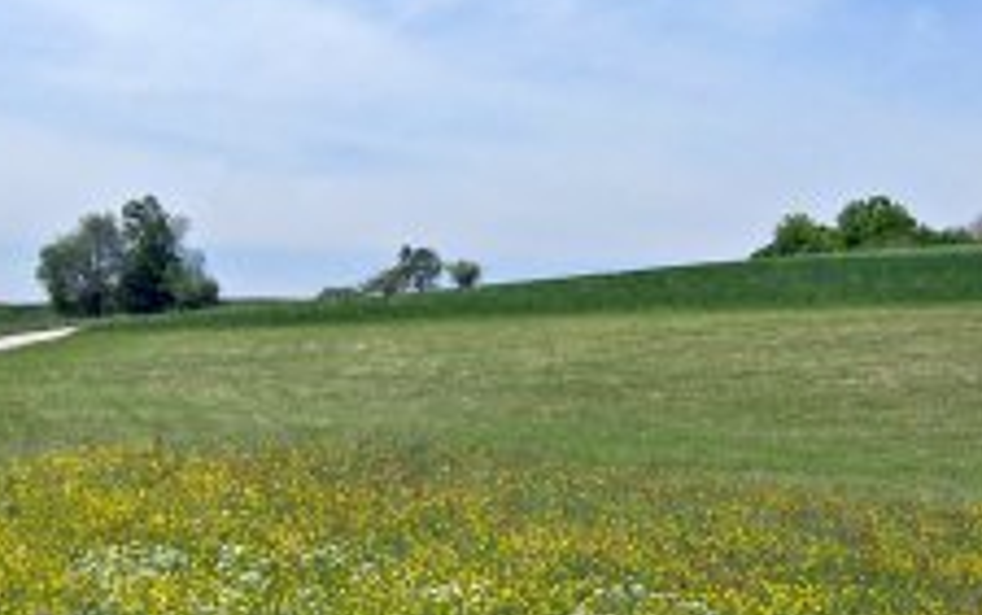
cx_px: 340
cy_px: 297
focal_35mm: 96
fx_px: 2571
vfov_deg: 13.6
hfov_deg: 21.6
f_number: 4.7
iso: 50
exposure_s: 1/640
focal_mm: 5.6
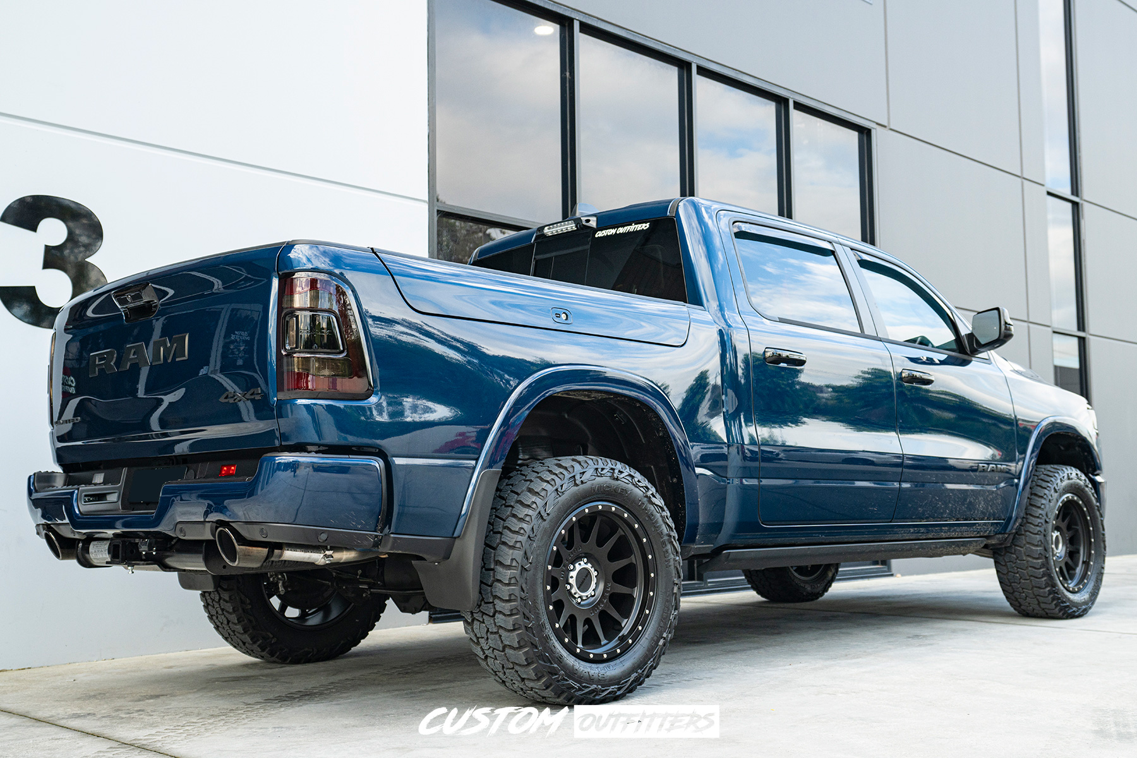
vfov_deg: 38.9
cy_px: 379
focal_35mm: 34
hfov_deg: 55.8
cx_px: 568
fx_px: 1074
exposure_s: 1/160
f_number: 4
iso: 500
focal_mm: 34
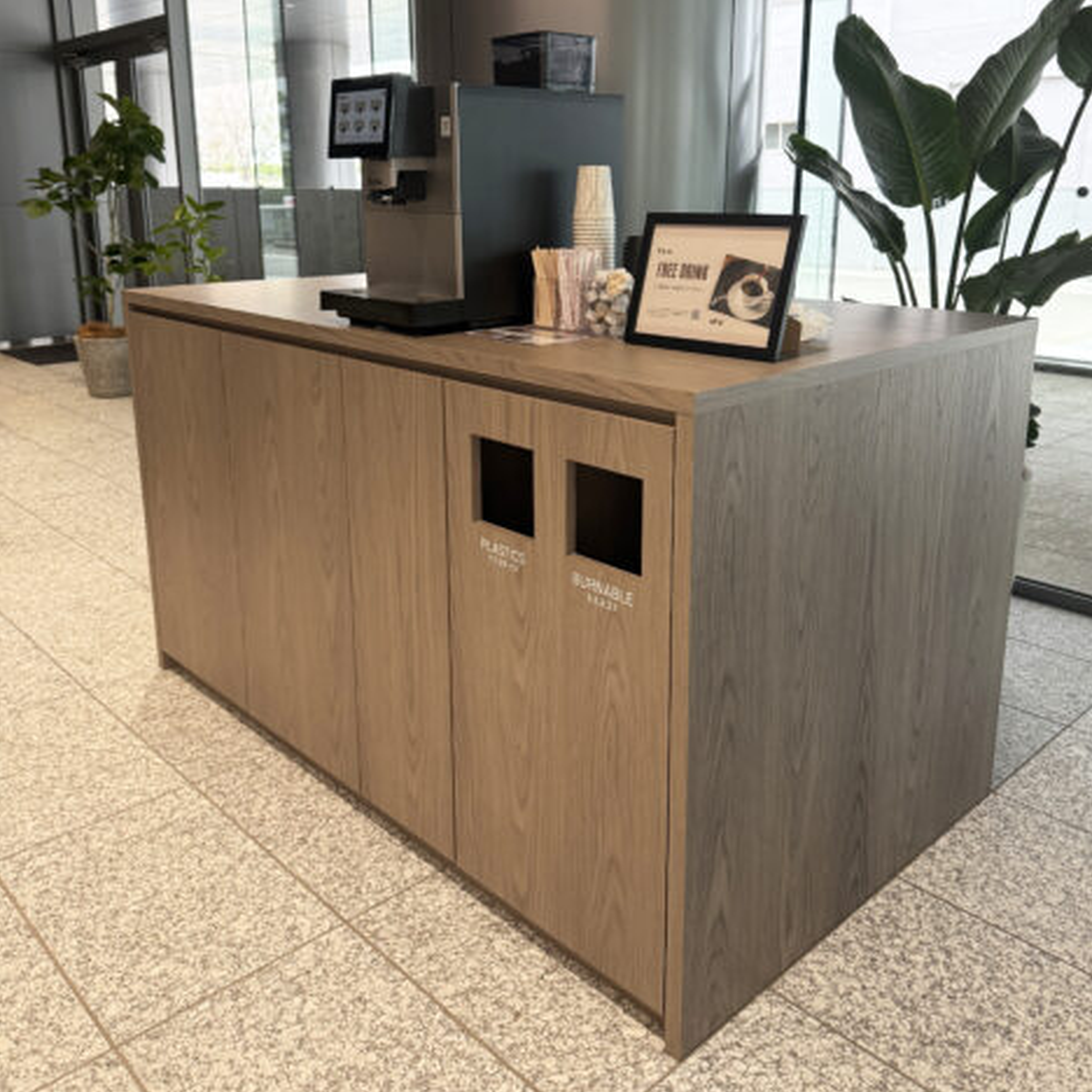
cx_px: 558
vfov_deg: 55.1
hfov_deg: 55.6
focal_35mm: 29
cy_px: 425
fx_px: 1035
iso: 200
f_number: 1.78
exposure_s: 1/100
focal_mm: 6.76
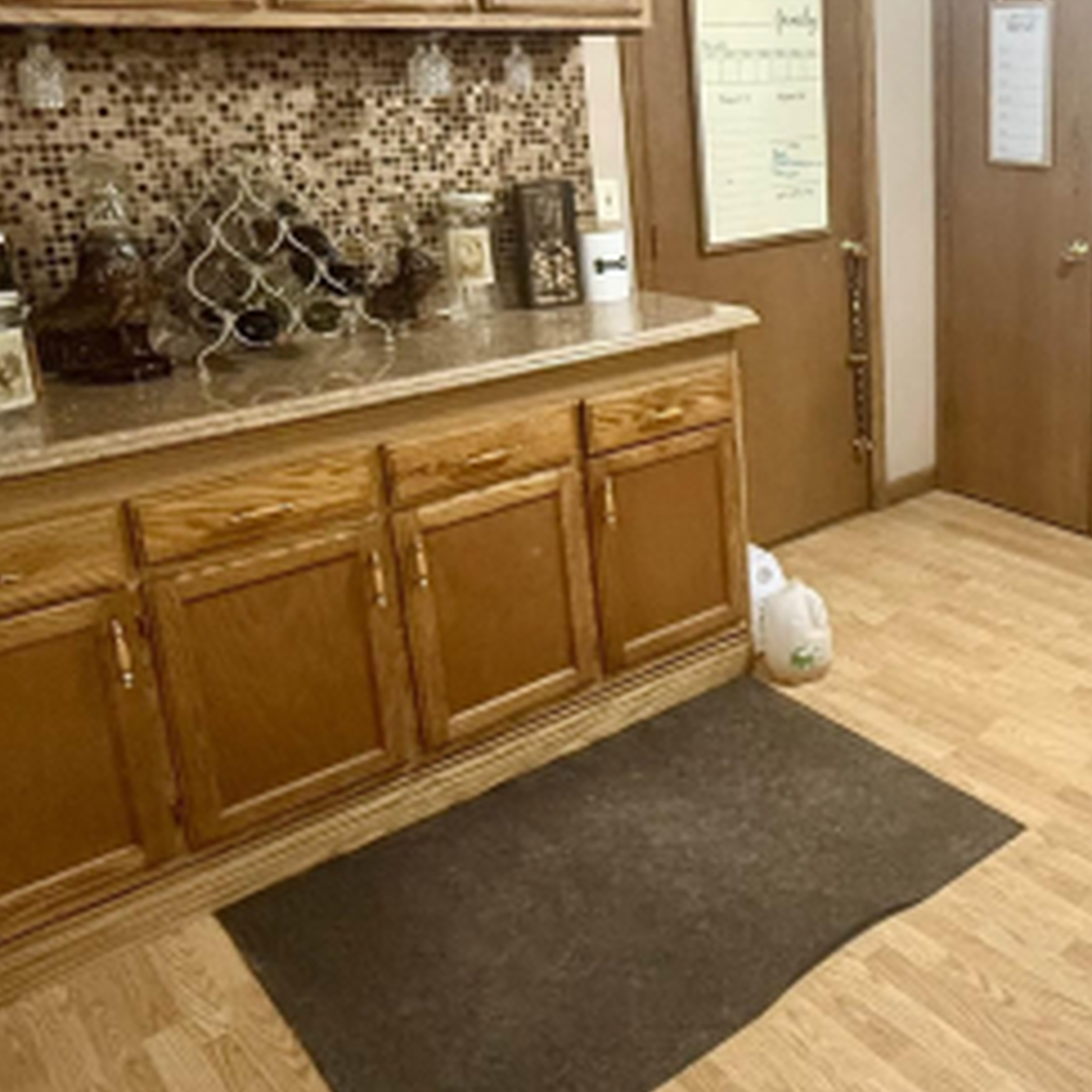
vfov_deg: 47.6
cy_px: 360
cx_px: 888
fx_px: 1213
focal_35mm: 34
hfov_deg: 45.7
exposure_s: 1/60
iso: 1000
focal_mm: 2.22
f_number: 2.2
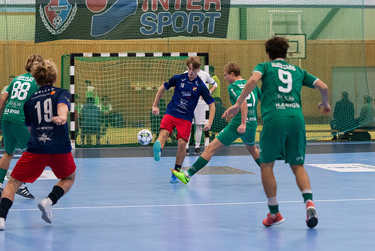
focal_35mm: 171
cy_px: 126
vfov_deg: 8.0
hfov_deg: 12.0
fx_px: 1780
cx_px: 188
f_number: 3.2
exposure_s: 1/640
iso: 3600
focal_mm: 112
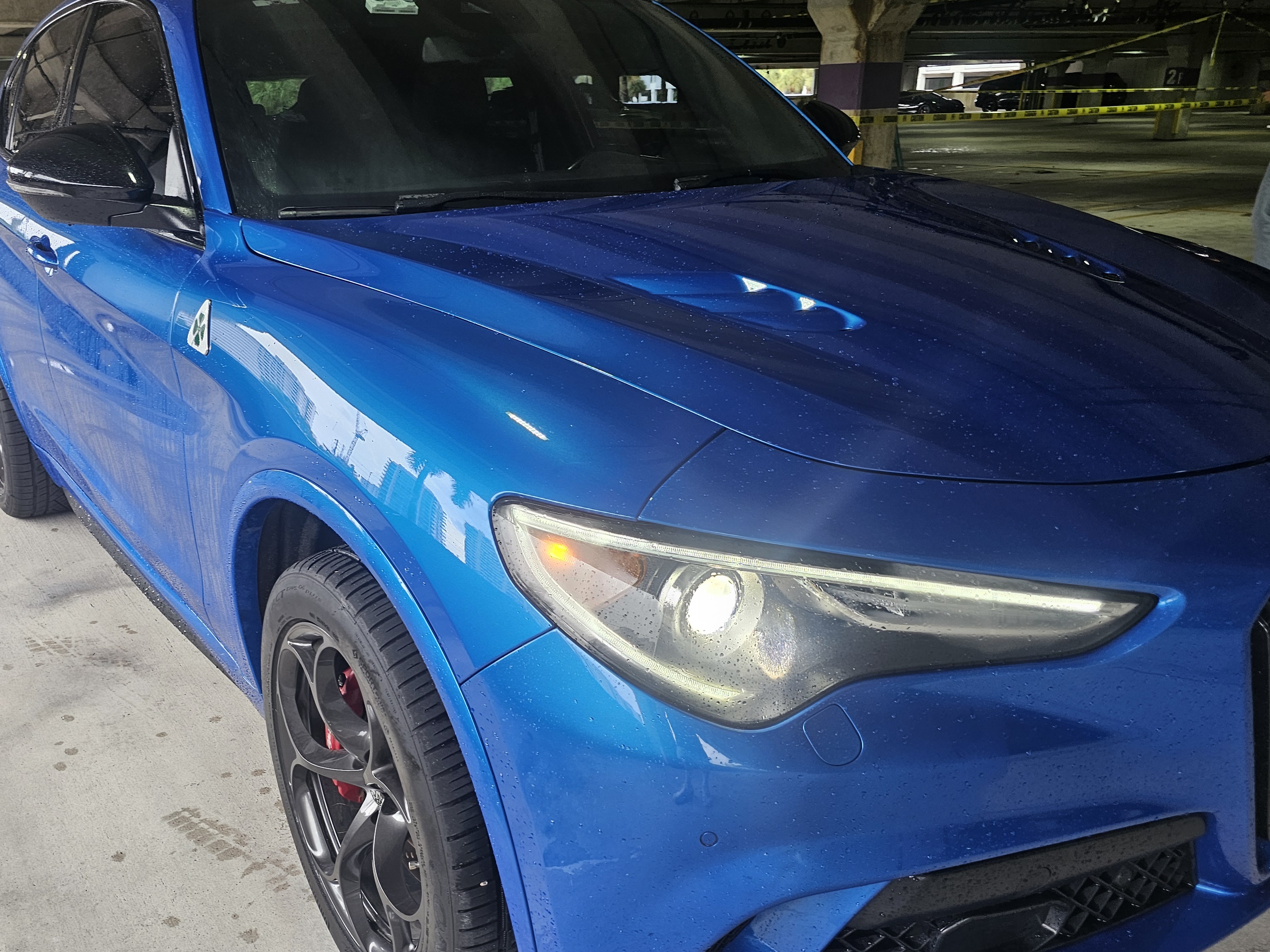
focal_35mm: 30
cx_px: 477
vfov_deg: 46.5
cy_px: 571
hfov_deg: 59.2
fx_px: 1101
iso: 50
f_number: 1.7
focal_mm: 6.3
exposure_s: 1/65.3
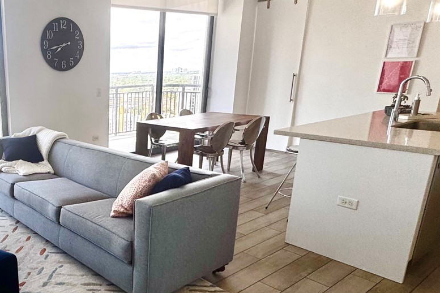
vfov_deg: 43.4
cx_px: 55
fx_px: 367
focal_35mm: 30
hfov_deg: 55.0
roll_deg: +2.0
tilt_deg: -15.2
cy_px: 172
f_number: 2.2
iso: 40
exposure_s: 1/99
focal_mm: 2.22
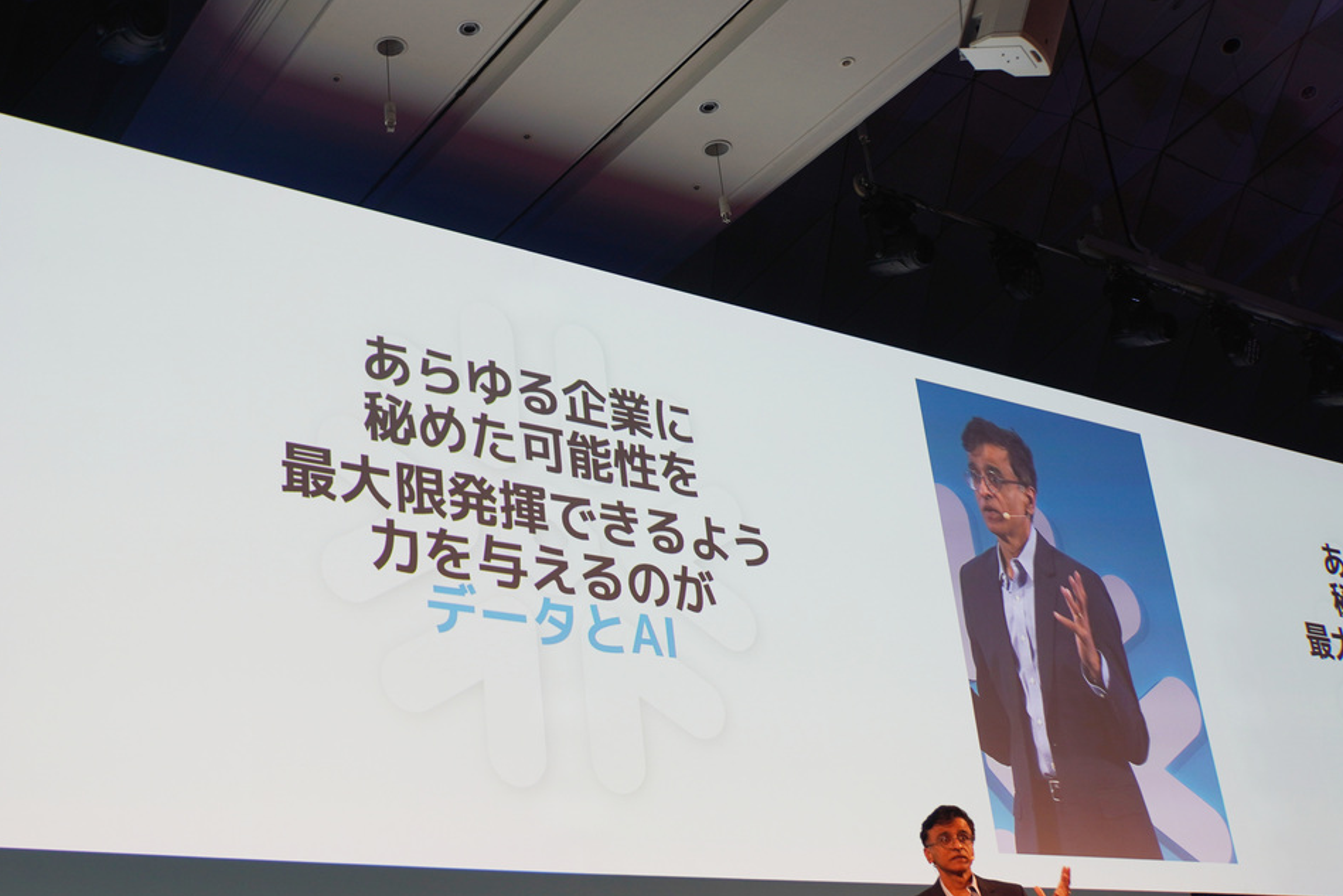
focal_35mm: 44
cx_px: 512
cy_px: 519
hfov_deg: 44.0
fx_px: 1649
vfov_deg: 30.3
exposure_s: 1/50
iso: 100
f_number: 4
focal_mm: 23.3
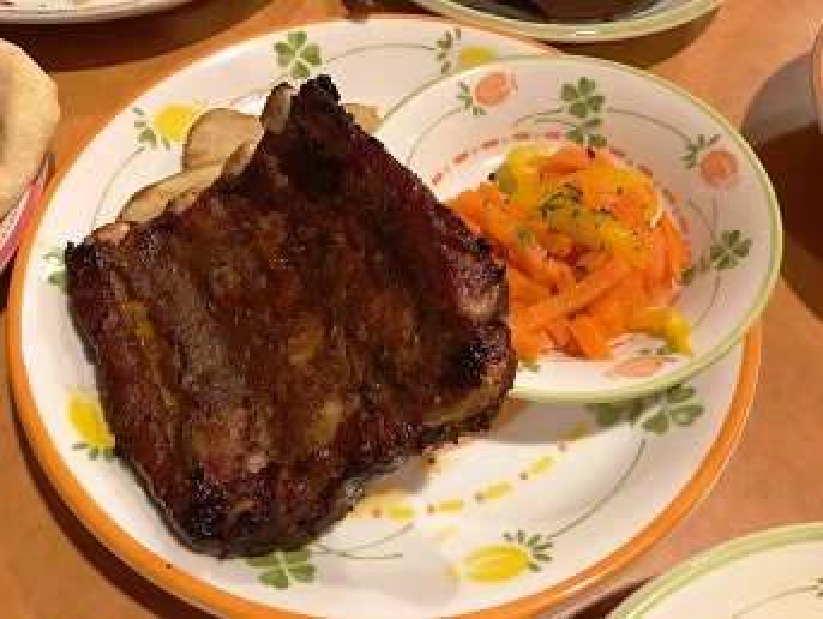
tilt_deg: -57.9
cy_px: 310
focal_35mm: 29
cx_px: 412
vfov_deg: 48.3
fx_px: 690
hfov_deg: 61.6
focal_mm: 4.15
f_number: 2.2
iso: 200
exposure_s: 1/15
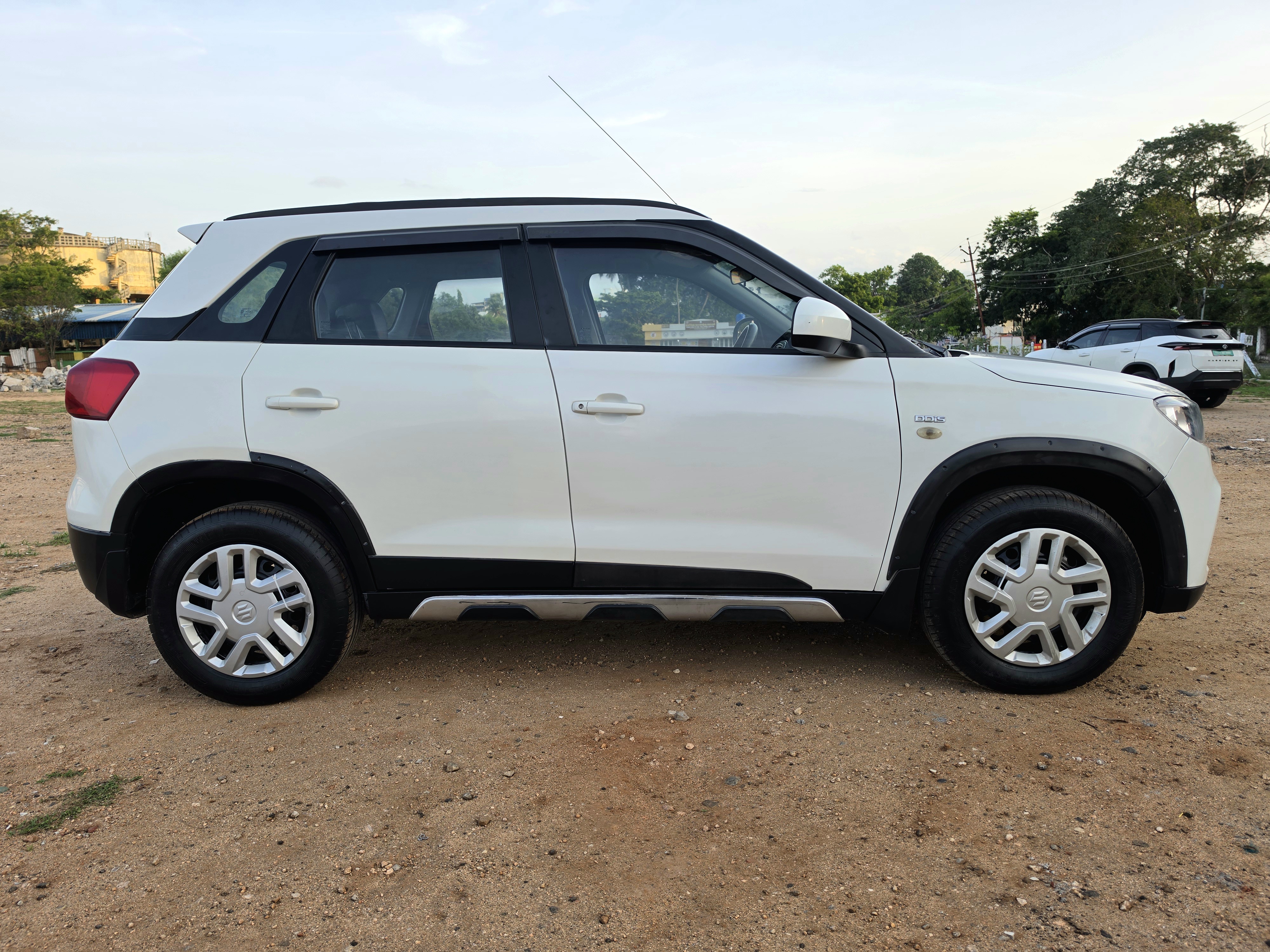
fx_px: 844
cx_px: 635
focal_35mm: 23
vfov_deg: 58.9
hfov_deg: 73.9
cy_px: 476
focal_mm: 6.5
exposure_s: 1/217
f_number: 1.4
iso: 10
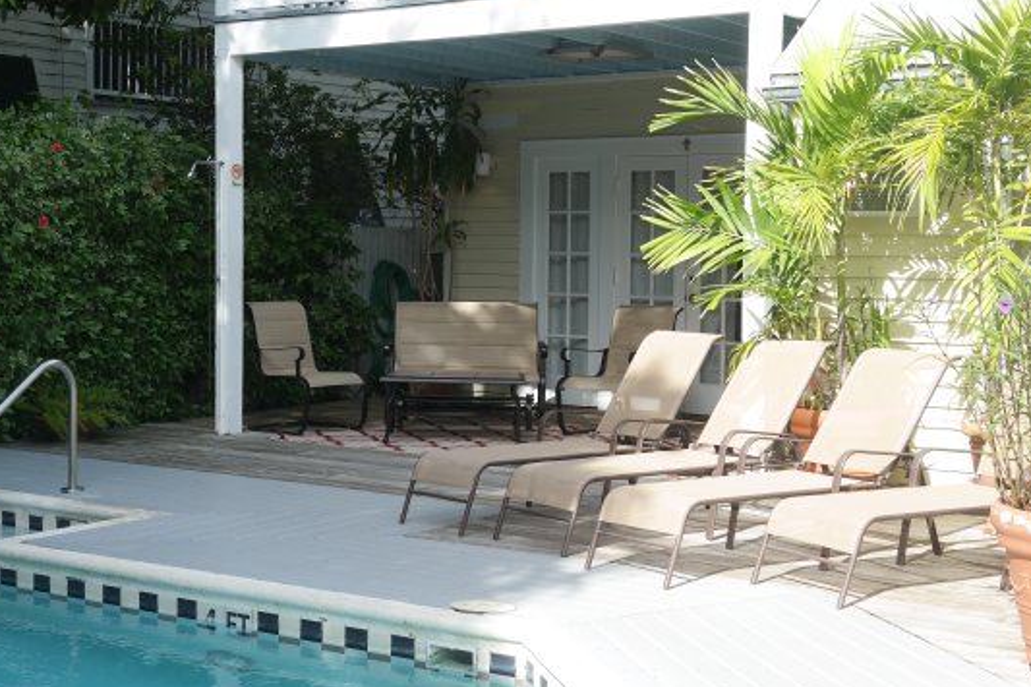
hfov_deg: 33.2
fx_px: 1718
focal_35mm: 60
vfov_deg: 22.6
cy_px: 314
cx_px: 375
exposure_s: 1/160
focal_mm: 26
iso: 100
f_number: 5.6
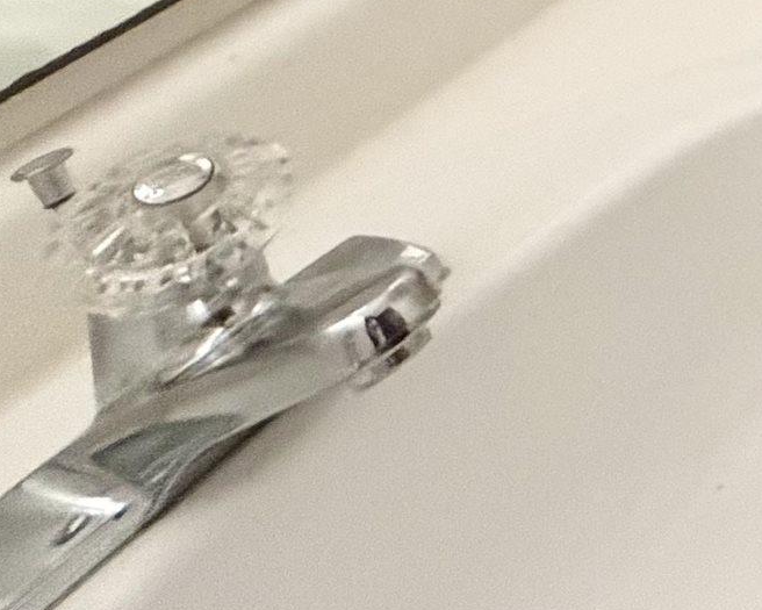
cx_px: 1777
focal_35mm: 64
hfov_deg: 15.8
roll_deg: +2.3
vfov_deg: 17.0
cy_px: -641
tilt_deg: -12.9
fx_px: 1444
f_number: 2.2
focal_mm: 2.22
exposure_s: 1/60
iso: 400
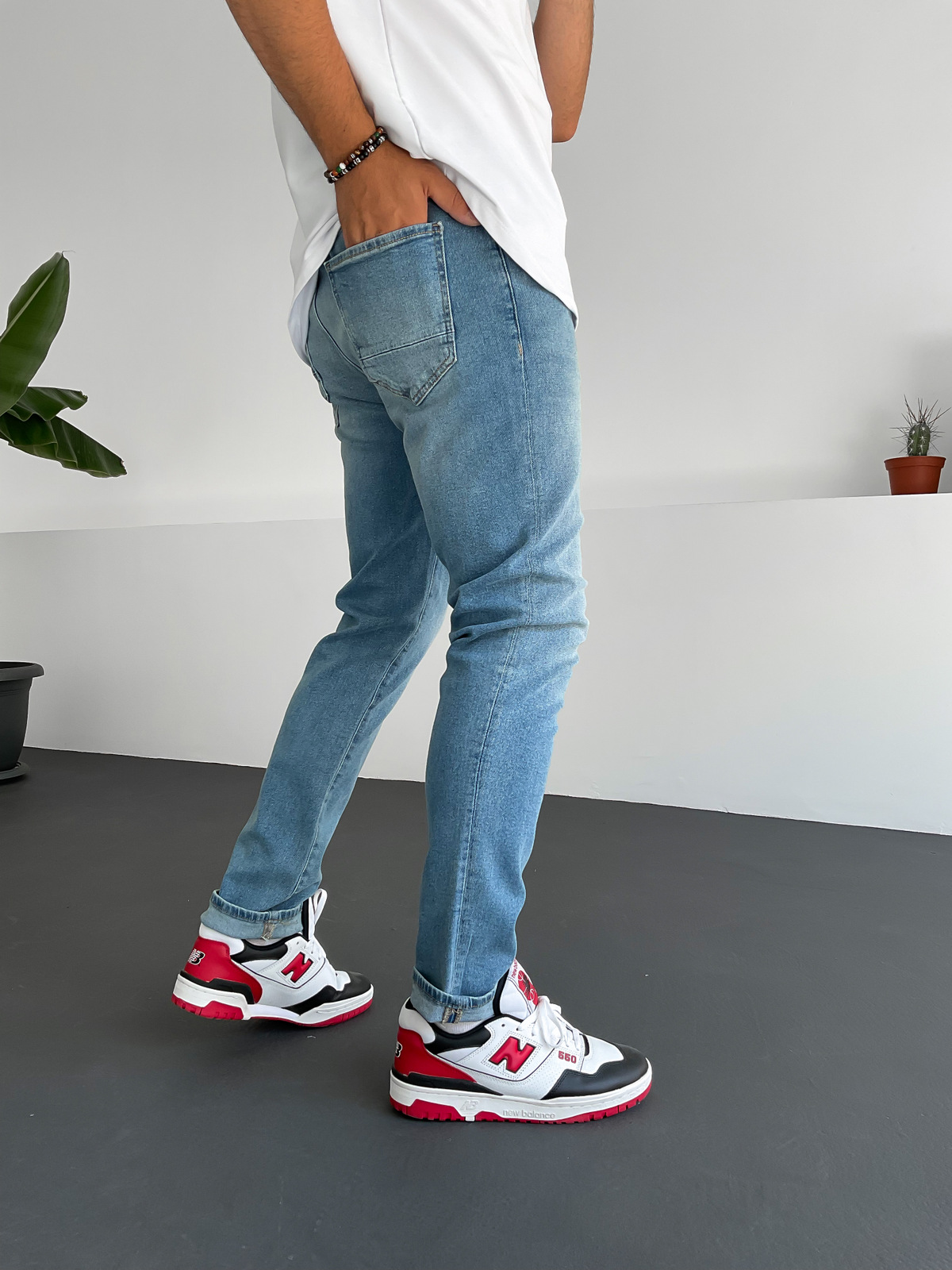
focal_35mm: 29
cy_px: 635
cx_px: 476
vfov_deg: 61.7
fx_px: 1063
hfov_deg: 48.2
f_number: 1.8
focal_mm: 3
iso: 16
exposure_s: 1/125
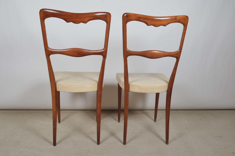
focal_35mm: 36
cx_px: 118
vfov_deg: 36.7
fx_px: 235
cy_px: 78
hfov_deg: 53.2
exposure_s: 1/125
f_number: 14
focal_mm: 24
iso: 100
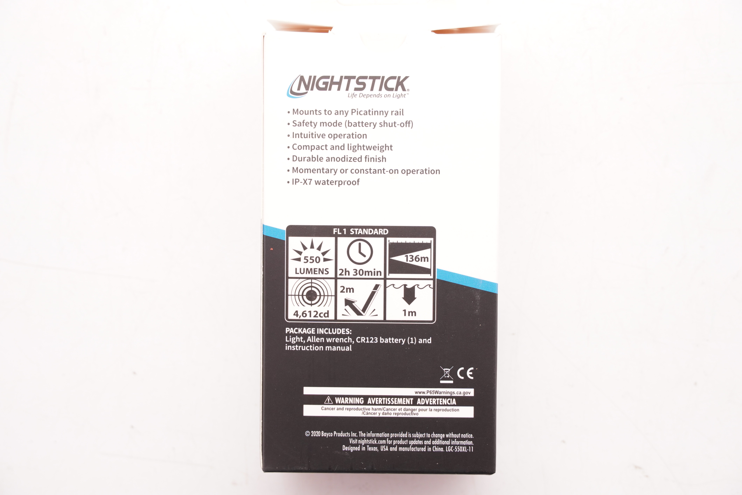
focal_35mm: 64
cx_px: 371
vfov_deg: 21.1
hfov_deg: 31.2
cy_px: 248
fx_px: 1330
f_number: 5.6
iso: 640
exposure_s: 1/125
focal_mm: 43
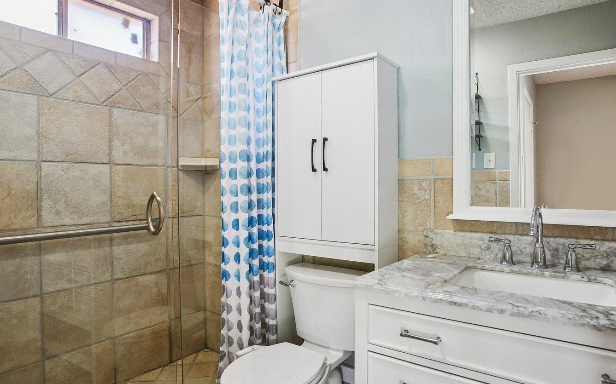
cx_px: 349
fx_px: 352
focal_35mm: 21
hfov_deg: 81.9
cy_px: 187
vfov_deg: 57.2
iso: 125
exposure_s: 1/13
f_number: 7.1
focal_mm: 17
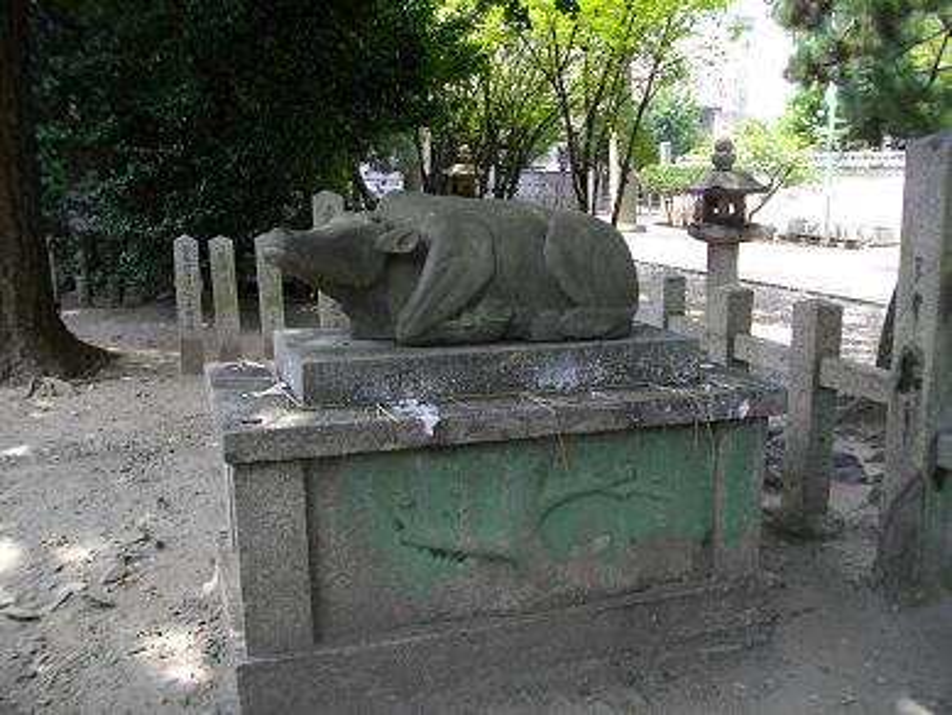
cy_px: 358
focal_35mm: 32
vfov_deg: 44.2
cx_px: 476
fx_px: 880
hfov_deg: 56.8
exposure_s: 1/160
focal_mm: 5.7
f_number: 2.9
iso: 100
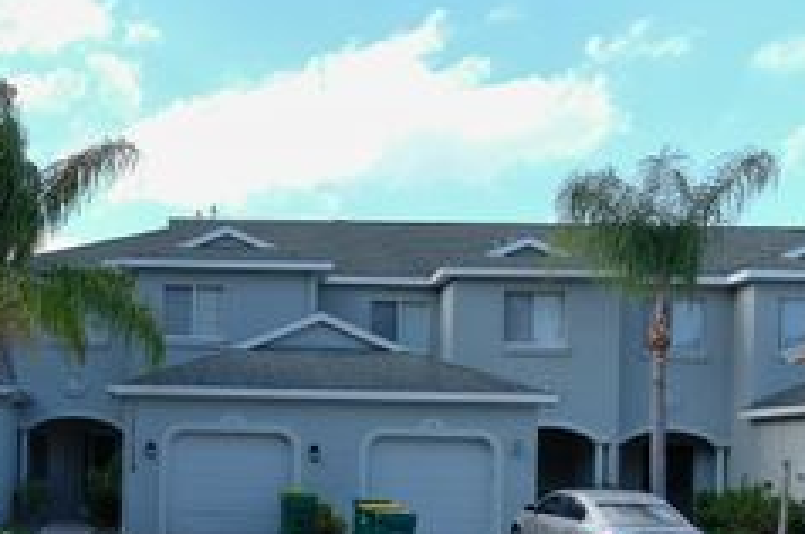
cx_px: 118
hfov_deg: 31.7
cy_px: 441
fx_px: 1362
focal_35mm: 61
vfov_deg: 21.9
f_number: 2.8
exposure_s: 1/80
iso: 100
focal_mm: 10.57
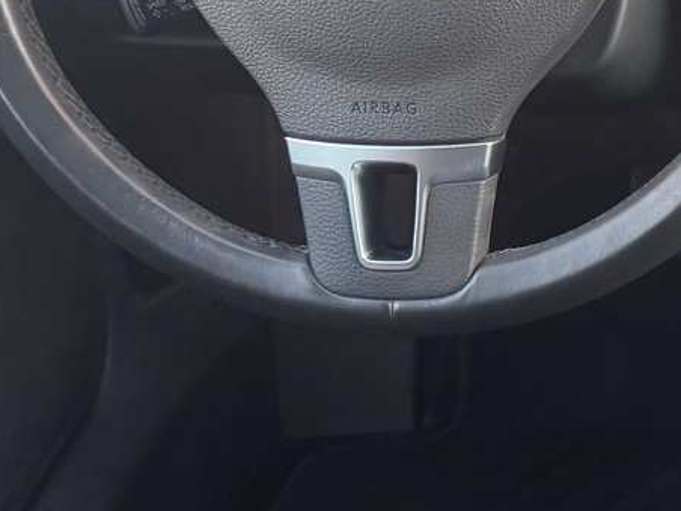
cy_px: 213
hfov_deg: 19.7
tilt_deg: -33.8
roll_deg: -3.8
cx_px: 1052
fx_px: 1672
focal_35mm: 85
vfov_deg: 17.4
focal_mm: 6.76
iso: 250
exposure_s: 1/56
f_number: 1.78
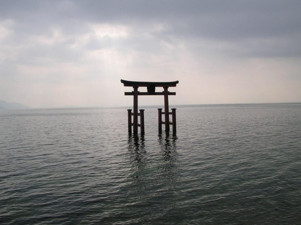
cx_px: 150
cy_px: 112
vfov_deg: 40.6
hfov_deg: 52.7
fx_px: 304
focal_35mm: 35
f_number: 5.6
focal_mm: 5.8
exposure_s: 1/420
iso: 50
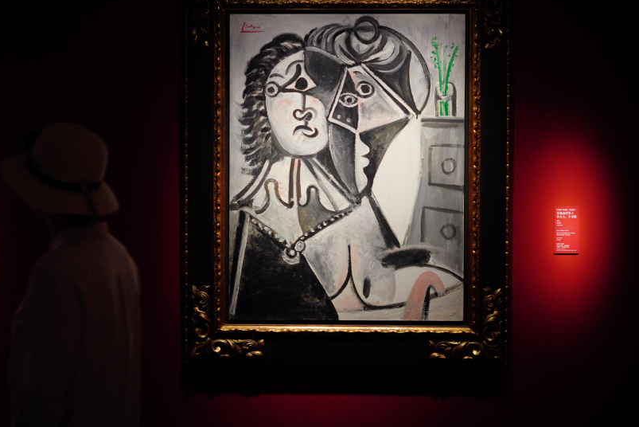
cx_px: 284
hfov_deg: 38.8
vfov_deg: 26.5
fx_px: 906
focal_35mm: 51
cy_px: 197
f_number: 2
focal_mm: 40
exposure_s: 1/60
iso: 800
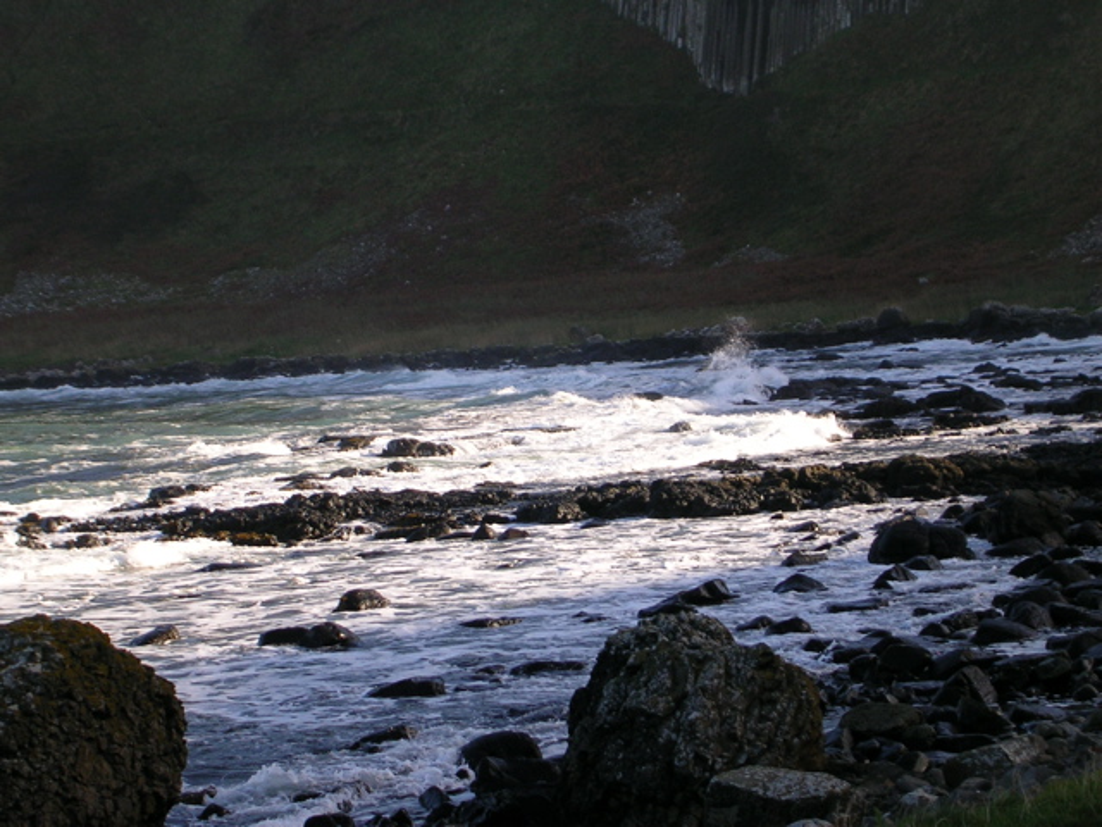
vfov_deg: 12.9
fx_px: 3661
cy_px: 414
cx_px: 551
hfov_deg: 17.1
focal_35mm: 115
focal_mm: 17.4
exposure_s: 1/174
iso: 50
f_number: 4.9
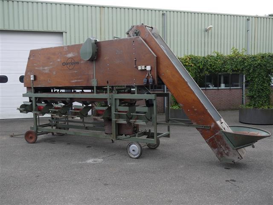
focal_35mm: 34
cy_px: 102
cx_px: 136
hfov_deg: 54.0
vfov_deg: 41.8
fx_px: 268
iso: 100
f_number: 5
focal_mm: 17
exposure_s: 1/160
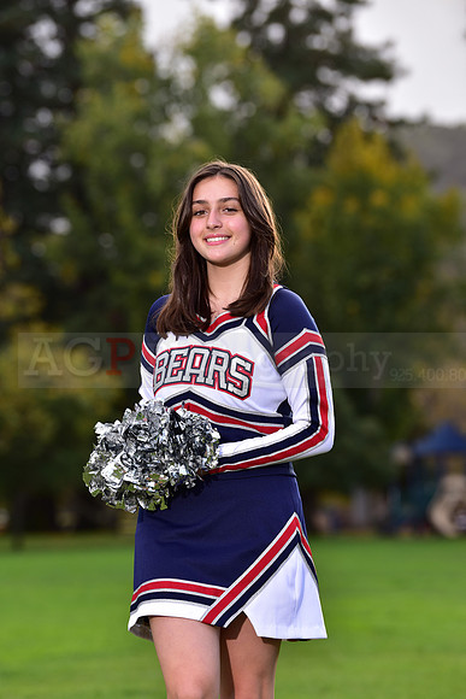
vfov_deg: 13.7
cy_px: 350
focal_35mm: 150
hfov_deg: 9.2
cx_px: 233
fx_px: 2911
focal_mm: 150
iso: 160
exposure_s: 1/250
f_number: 4.5
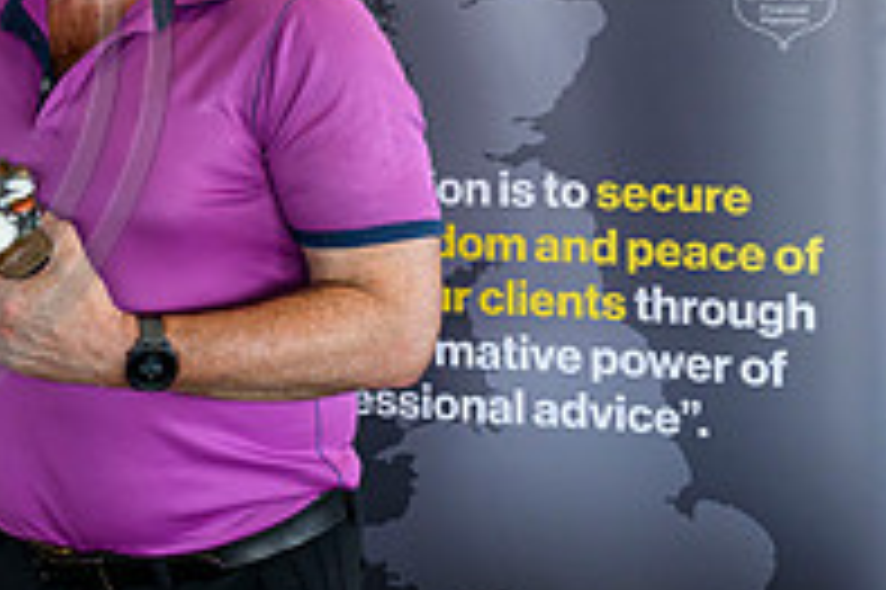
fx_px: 2902
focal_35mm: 118
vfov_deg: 11.5
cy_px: 11
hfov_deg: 16.3
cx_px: -292
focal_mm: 40
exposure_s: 1/320
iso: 2000
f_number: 5
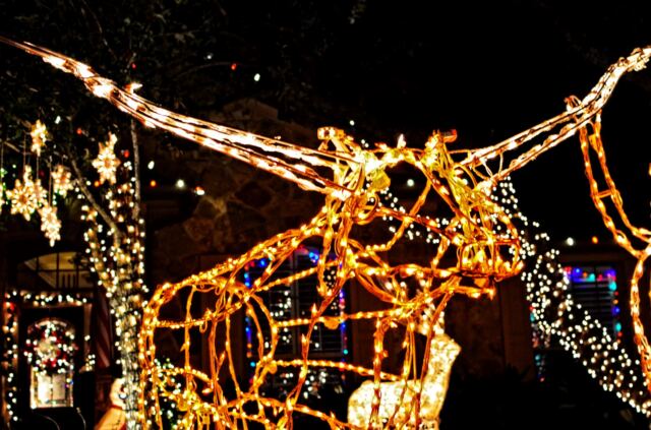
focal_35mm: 52
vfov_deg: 25.6
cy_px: 215
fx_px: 947
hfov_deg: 37.9
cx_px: 326
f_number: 4
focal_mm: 35
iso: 1600
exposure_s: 1/25
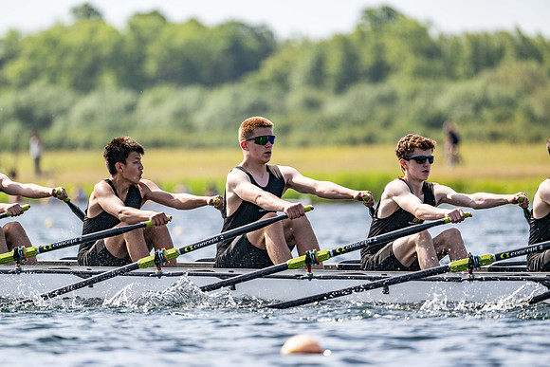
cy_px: 184
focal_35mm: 400
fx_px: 6112
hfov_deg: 5.2
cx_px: 275
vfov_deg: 3.4
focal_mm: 400
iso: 280
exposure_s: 1/2500
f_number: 4.5
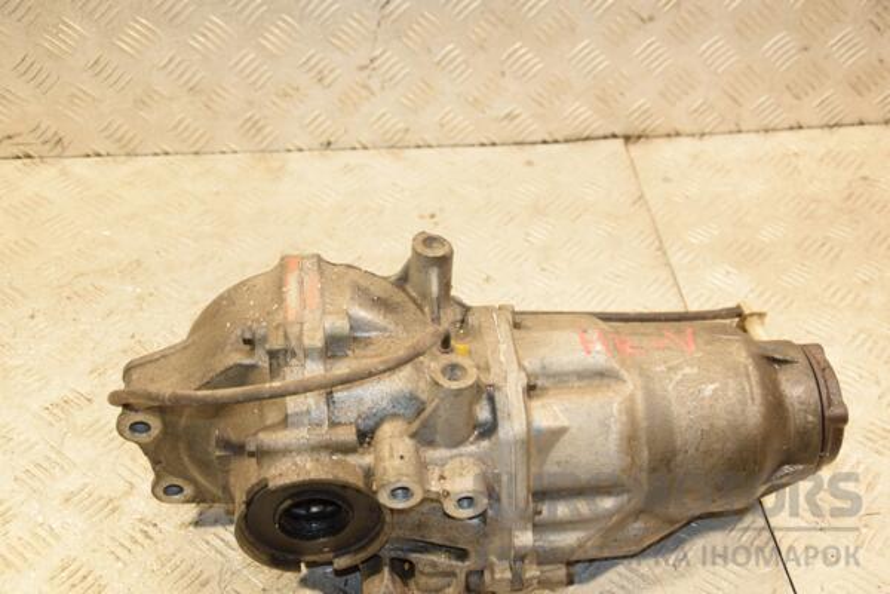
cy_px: 297
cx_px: 445
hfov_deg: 41.1
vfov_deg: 28.1
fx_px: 1187
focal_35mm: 48
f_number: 5
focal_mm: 32
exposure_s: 1/160
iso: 800
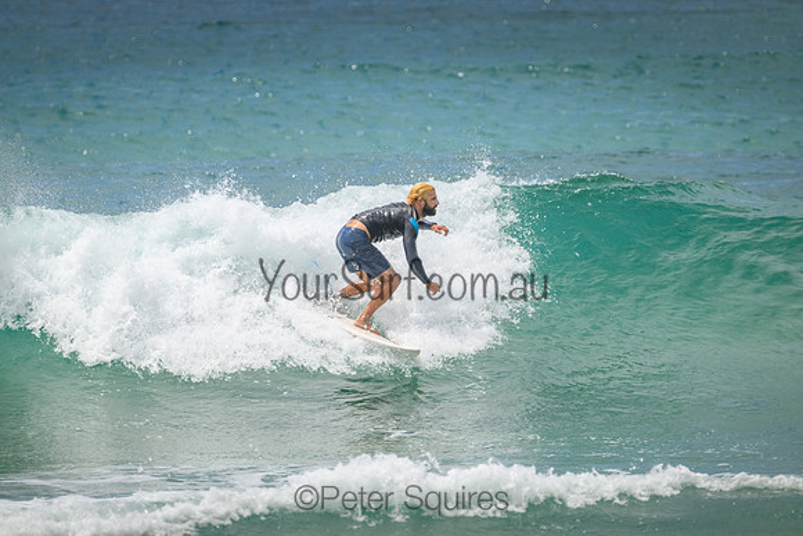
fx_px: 17848
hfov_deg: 2.6
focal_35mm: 800
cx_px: 402
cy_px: 268
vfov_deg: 1.7
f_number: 11
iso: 900
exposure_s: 1/3200
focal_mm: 800
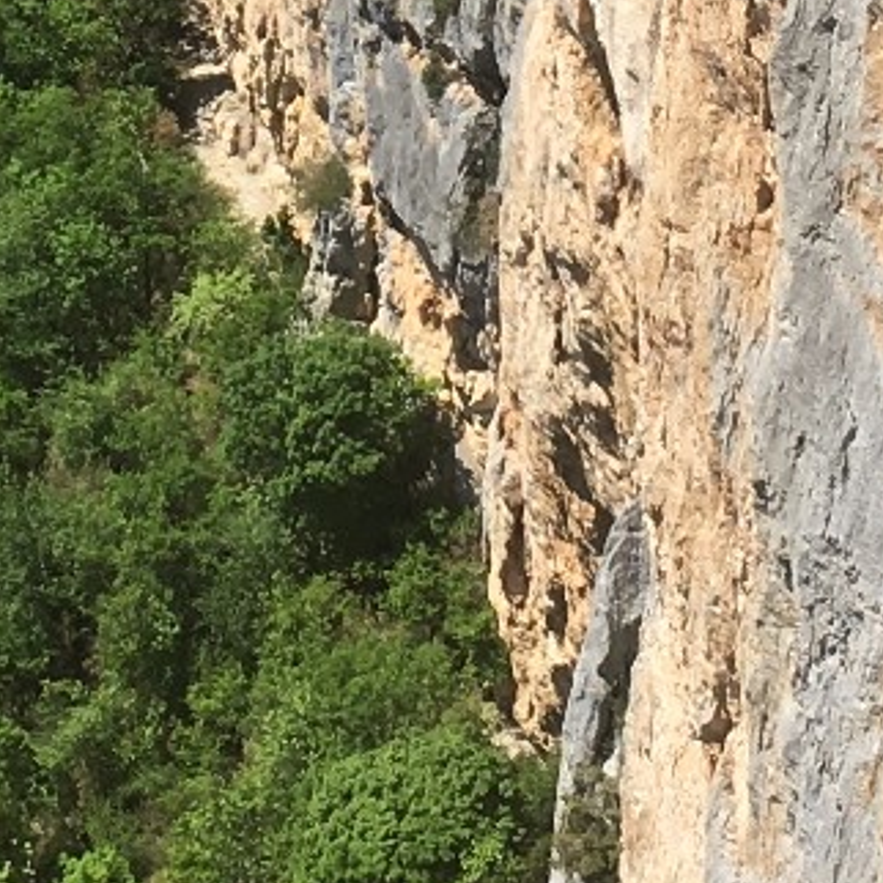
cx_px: 348
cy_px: -878
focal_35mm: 163
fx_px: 4704
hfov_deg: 10.7
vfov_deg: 10.0
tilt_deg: -17.9
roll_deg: -2.2
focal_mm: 4.15
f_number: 2.2
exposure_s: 1/1538
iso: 25
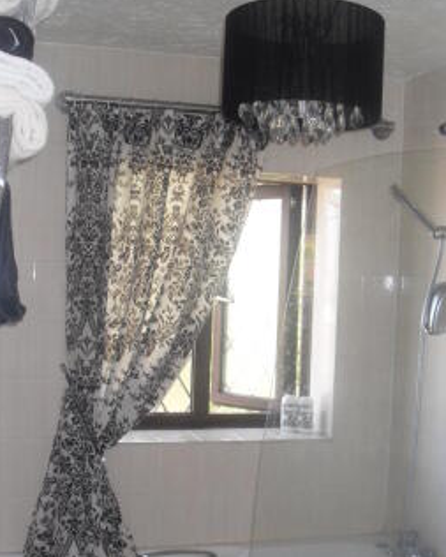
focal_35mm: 50
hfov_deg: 30.2
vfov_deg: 37.1
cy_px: 345
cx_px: 185
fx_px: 825
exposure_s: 1/45
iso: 100
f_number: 2.8
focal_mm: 6.3
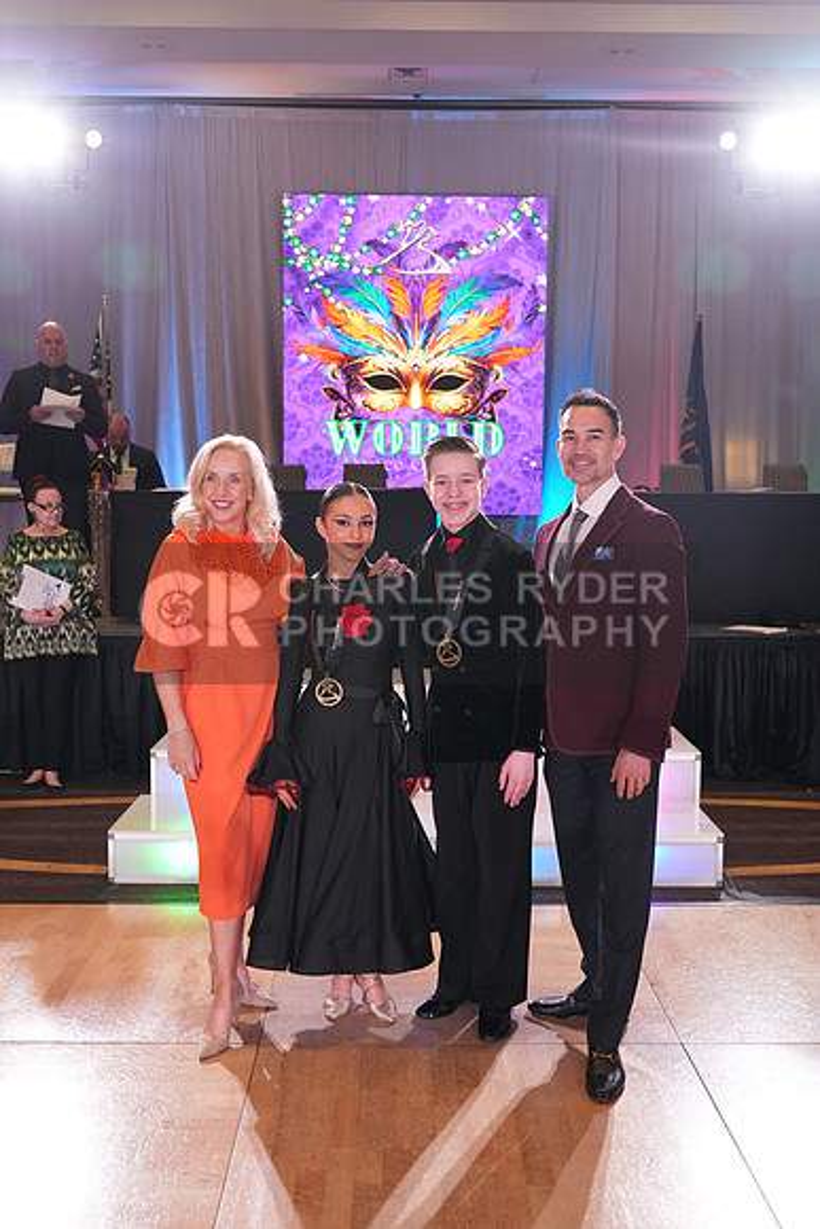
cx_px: 410
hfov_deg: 38.9
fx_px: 1161
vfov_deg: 55.8
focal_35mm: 34
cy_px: 614
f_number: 4
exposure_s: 1/400
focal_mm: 34
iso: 2000
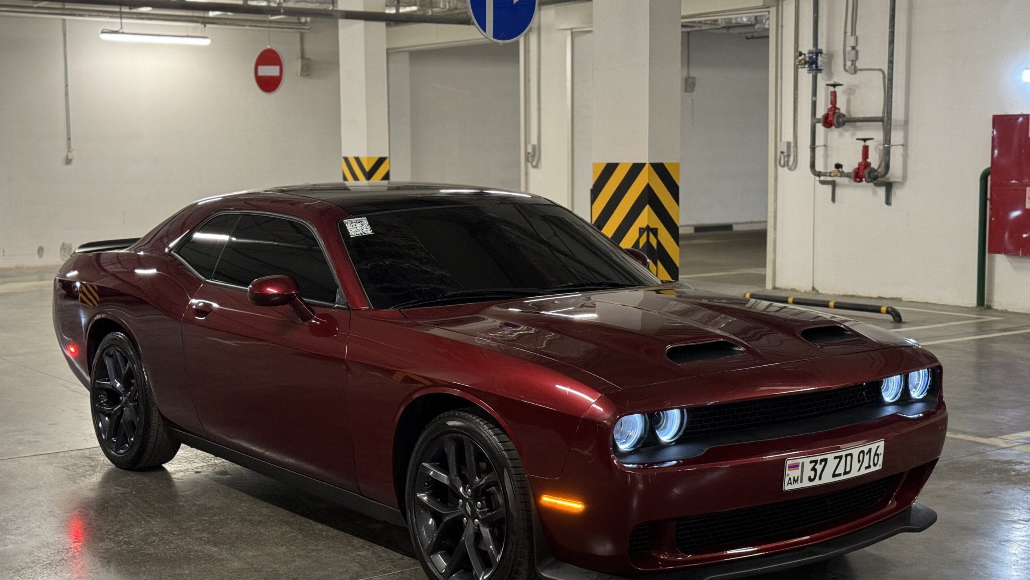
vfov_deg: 22.6
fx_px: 1448
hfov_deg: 39.2
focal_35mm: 53
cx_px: 514
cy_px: 294
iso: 200
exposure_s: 1/50
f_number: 1.78
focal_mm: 6.76
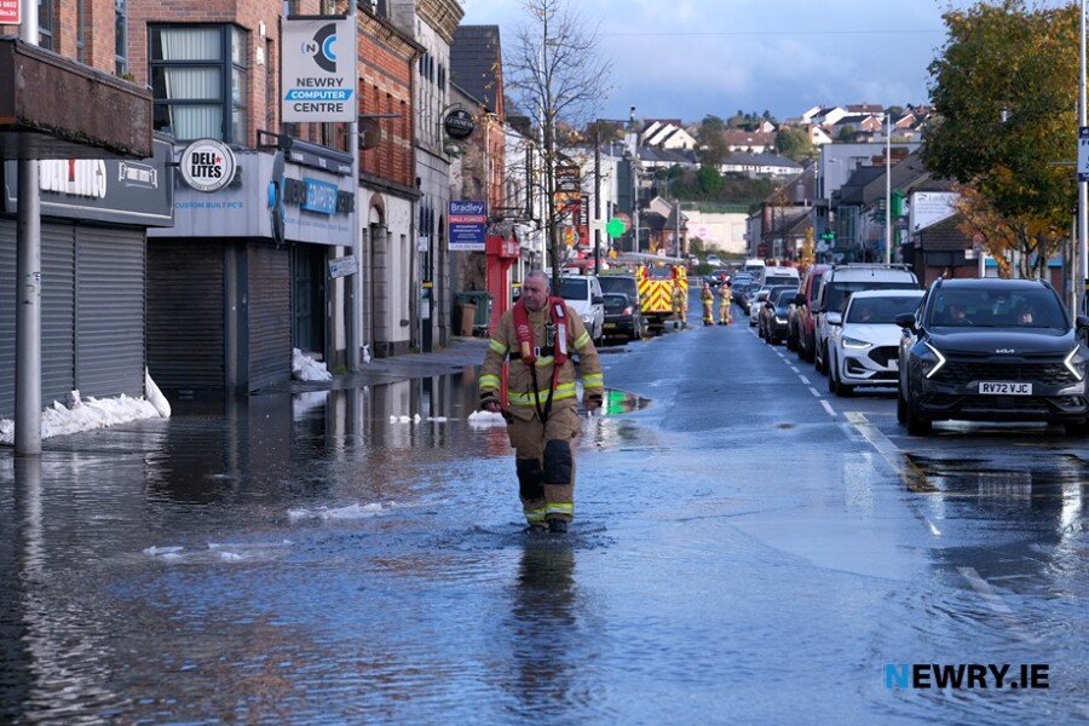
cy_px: 363
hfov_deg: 21.5
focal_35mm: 95
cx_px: 544
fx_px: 2874
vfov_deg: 14.4
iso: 400
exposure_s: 1/800
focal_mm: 63.4
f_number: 3.6
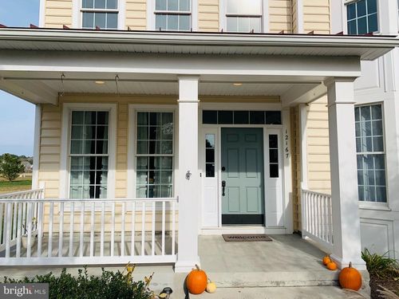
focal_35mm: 26
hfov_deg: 67.3
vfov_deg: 53.1
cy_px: 150
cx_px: 200
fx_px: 300
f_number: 1.8
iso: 25
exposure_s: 1/3289
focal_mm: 4.25
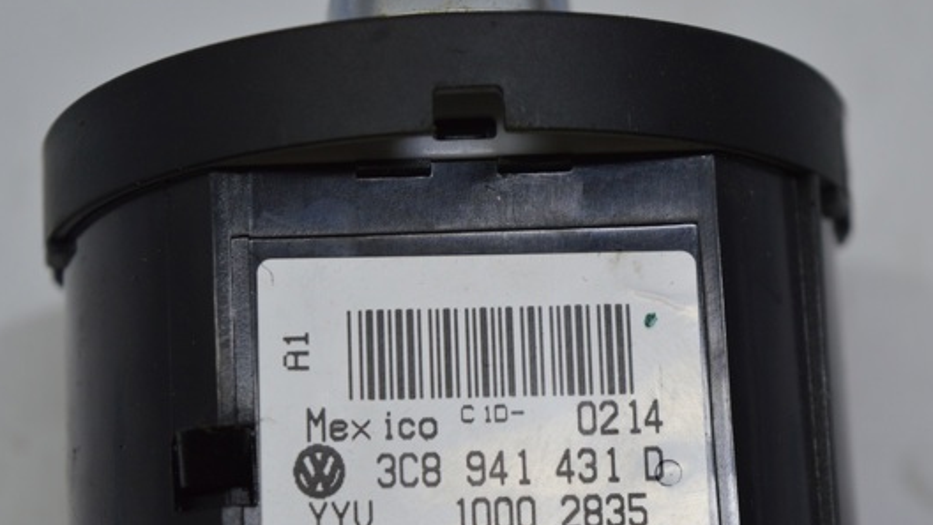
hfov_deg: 20.4
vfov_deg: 11.6
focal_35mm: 105
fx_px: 2589
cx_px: 472
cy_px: 354
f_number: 7.1
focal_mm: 55
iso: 400
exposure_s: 1/60
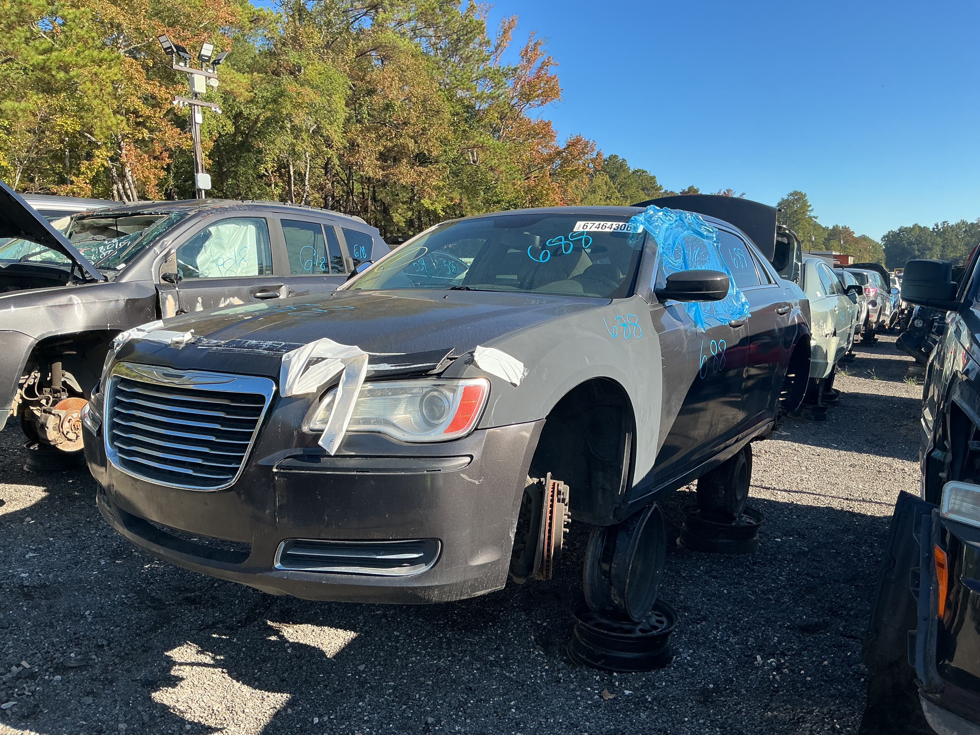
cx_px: 490
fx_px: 821
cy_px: 368
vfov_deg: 48.2
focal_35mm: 29
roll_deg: +2.4
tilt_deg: -4.8
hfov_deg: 61.7
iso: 25
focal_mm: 3
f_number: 1.8
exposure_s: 1/700
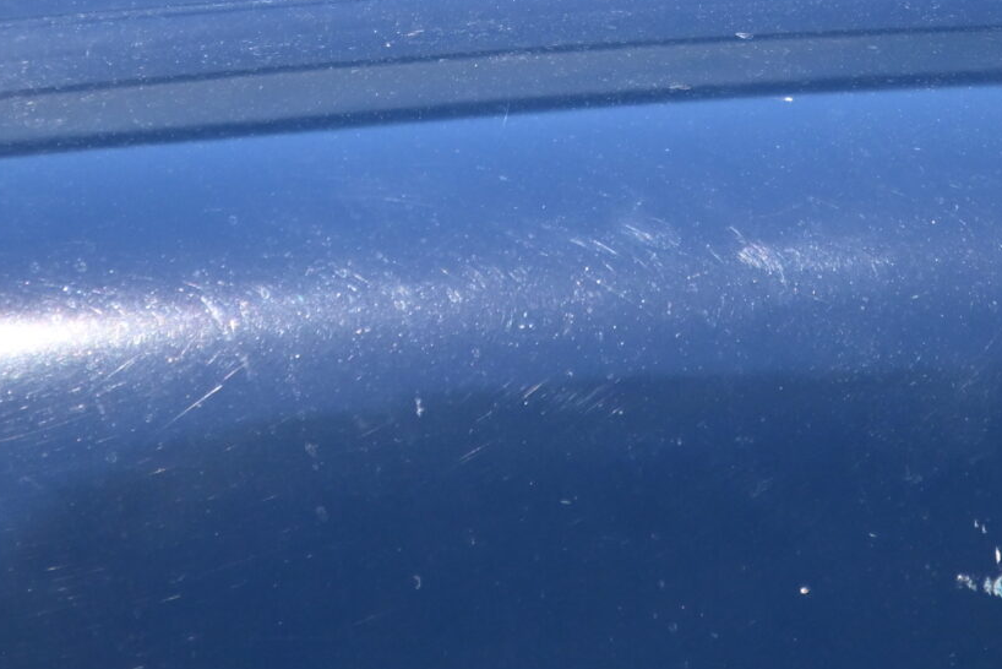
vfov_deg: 1.1
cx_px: 479
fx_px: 34496
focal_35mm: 1239
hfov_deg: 1.7
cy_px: -374
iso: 560
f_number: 6.3
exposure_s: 1/250
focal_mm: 264
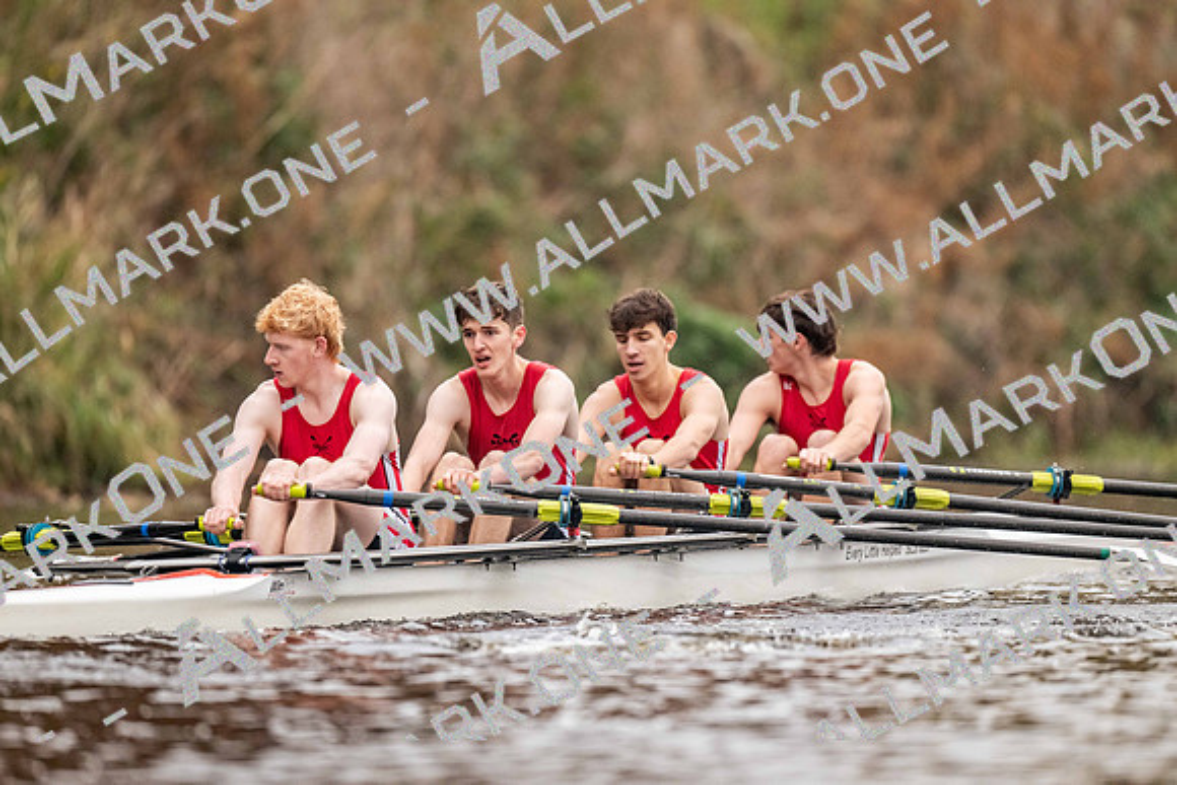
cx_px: 588
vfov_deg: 2.3
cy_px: 392
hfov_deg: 3.4
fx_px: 19620
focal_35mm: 600
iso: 3600
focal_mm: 600
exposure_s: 1/2500
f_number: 4
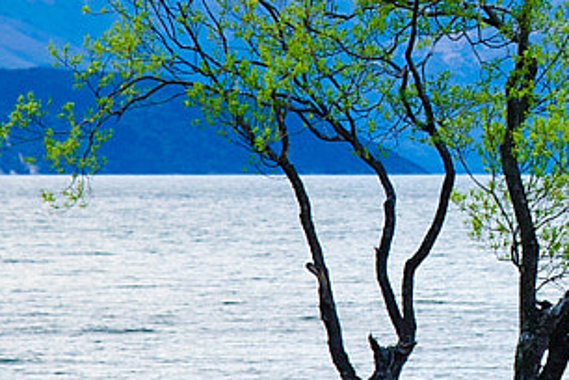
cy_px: -55
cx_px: 822
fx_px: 7602
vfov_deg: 2.9
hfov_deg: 4.3
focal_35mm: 481
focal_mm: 92
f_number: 5.6
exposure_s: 1/100
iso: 180
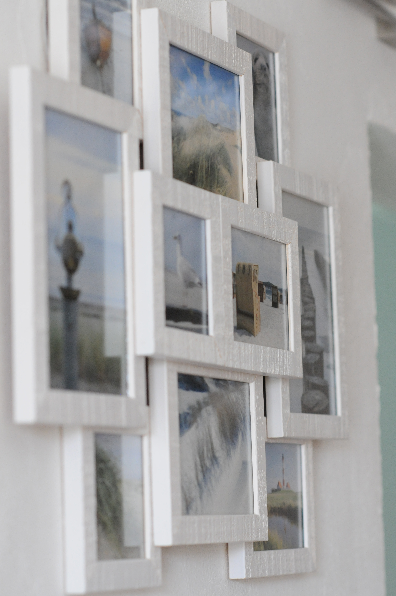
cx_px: 198
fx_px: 2109
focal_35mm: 128
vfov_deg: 16.1
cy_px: 298
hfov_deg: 10.7
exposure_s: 1/200
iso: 1600
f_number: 3.5
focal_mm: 85
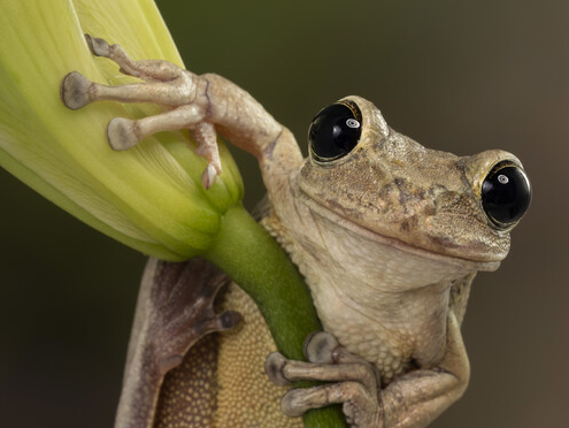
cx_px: 286
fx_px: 2155
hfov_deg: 15.0
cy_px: 278
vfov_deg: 11.3
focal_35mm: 131
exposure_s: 1/160
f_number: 18
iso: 50
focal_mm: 90
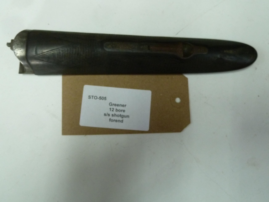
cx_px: 134
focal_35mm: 30
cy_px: 101
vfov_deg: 46.8
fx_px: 233
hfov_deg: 60.0
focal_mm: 5
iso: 400
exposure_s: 1/30
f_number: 3.4
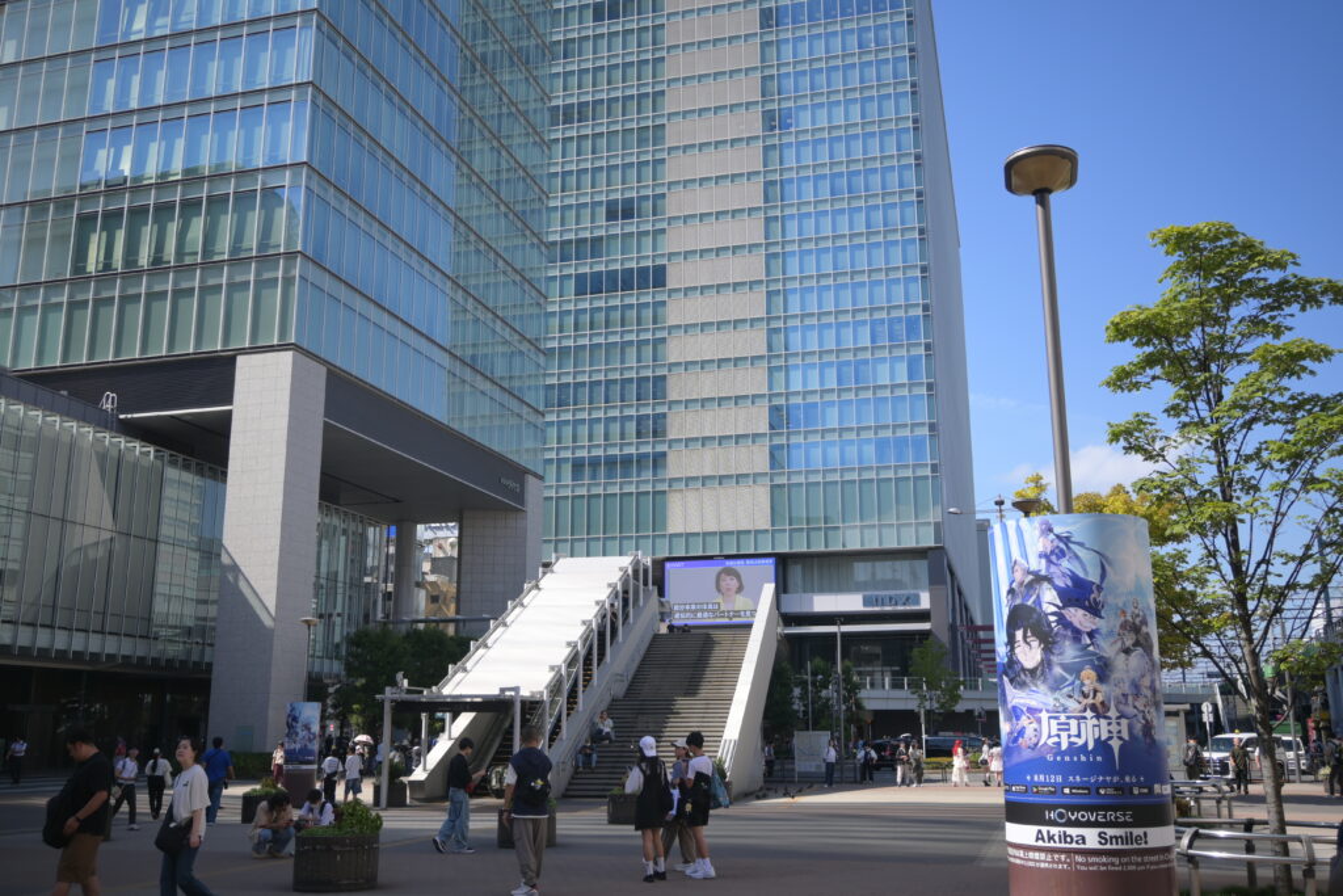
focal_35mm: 33
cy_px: 448
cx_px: 672
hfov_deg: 57.2
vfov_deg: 40.0
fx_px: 1231
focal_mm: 22
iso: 100
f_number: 4
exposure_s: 1/800
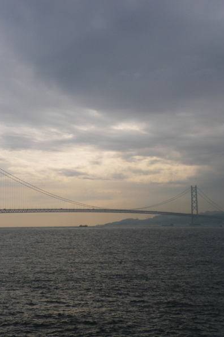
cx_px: 86
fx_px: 457
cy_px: 170
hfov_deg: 27.4
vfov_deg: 40.3
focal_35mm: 49
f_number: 6.3
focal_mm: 6.2
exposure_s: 1/400
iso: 64
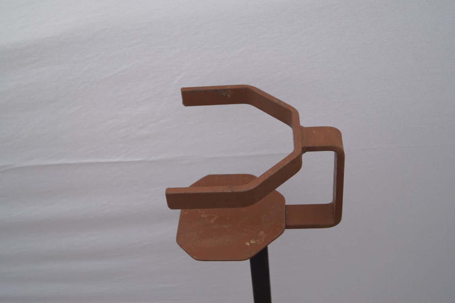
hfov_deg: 37.9
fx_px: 663
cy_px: 152
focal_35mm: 52
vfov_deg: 25.8
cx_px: 228
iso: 125
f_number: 4.5
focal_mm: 35
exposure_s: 1/160
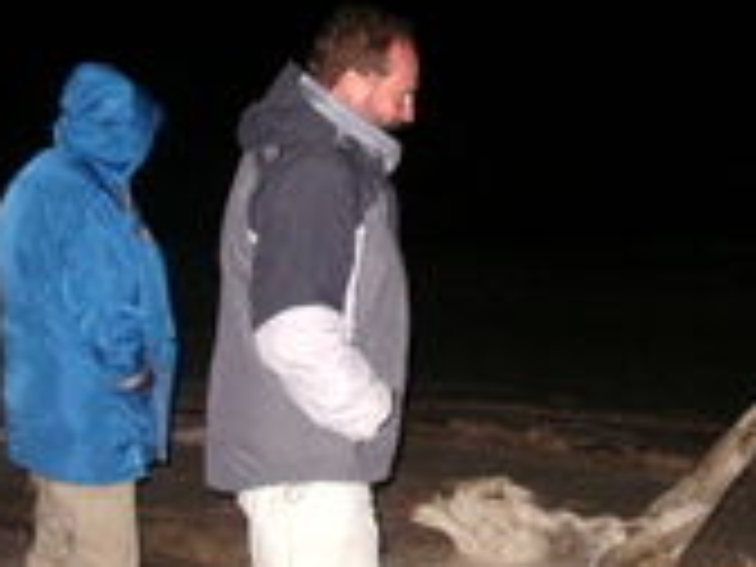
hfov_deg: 18.4
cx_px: 585
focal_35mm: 106
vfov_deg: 14.0
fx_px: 2315
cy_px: 248
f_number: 2.8
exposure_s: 1/40
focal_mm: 7.8
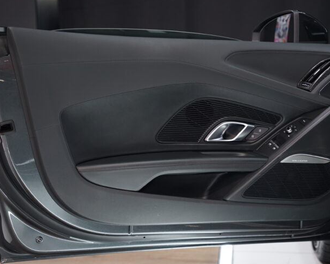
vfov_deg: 19.4
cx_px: 196
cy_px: 132
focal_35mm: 79
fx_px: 771
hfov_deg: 24.1
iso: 1000
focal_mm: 66.8
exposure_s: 1/80
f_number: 3.2
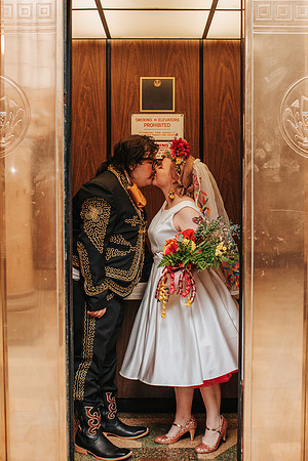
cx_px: 157
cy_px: 230
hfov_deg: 25.7
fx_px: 674
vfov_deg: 37.8
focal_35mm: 53
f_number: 3.5
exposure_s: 1/200
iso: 1000
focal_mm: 35
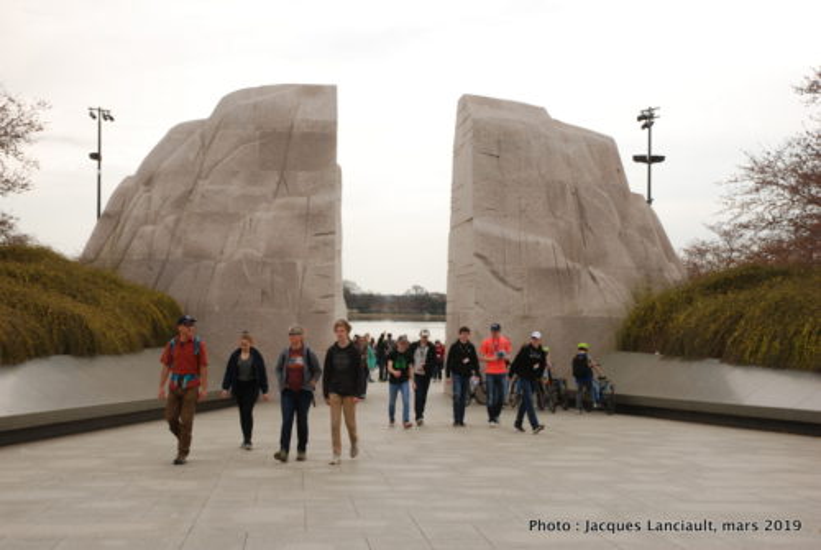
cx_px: 410
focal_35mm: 52
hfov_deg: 37.8
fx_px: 1199
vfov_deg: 25.8
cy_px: 275
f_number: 14
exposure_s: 1/80
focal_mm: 35
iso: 100
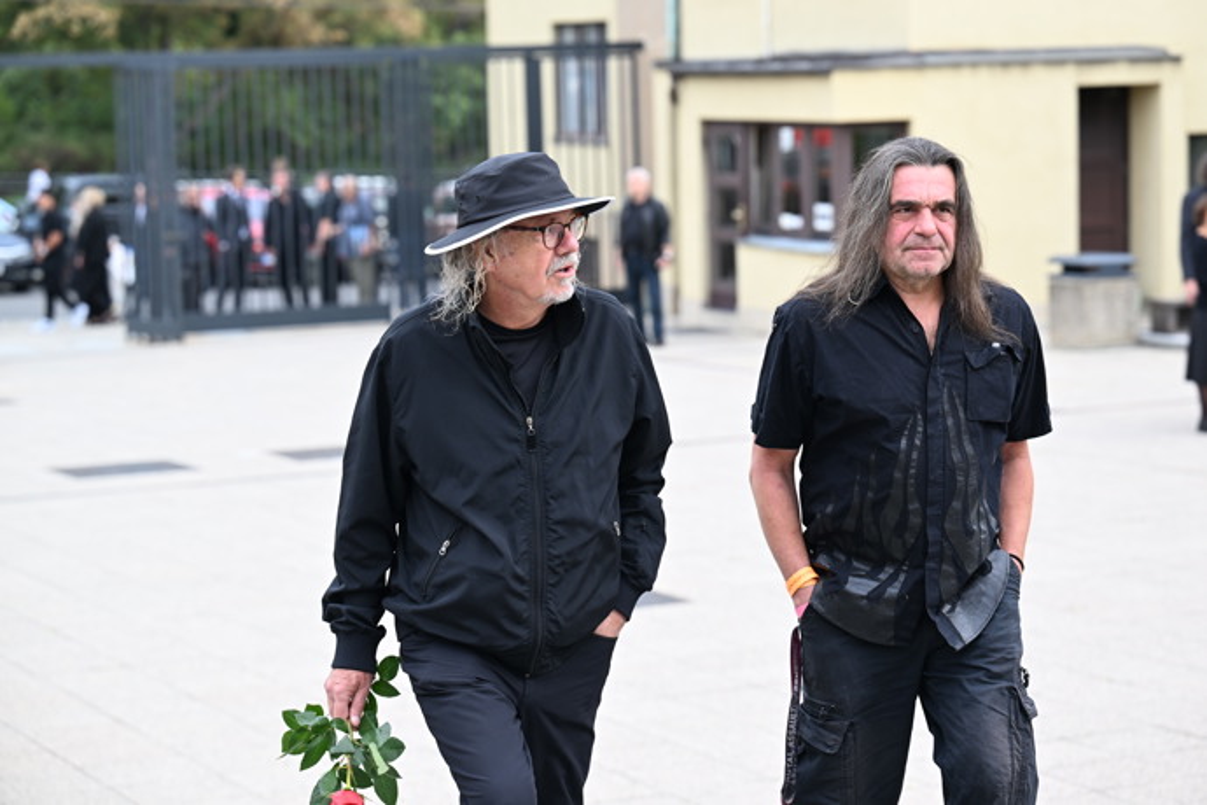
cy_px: 402
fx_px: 3084
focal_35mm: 92
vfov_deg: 14.9
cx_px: 604
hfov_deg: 22.1
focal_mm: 92
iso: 500
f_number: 4
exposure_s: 1/1000
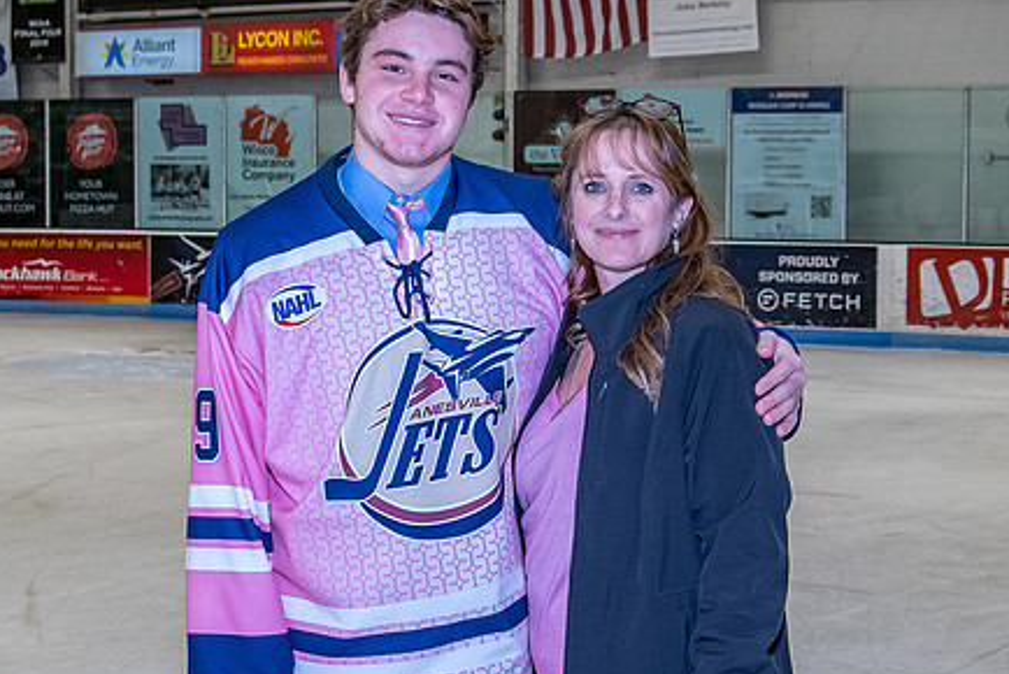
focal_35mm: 71
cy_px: 344
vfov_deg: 19.2
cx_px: 532
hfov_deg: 28.4
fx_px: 1991
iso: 800
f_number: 5
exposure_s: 1/250
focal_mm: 28
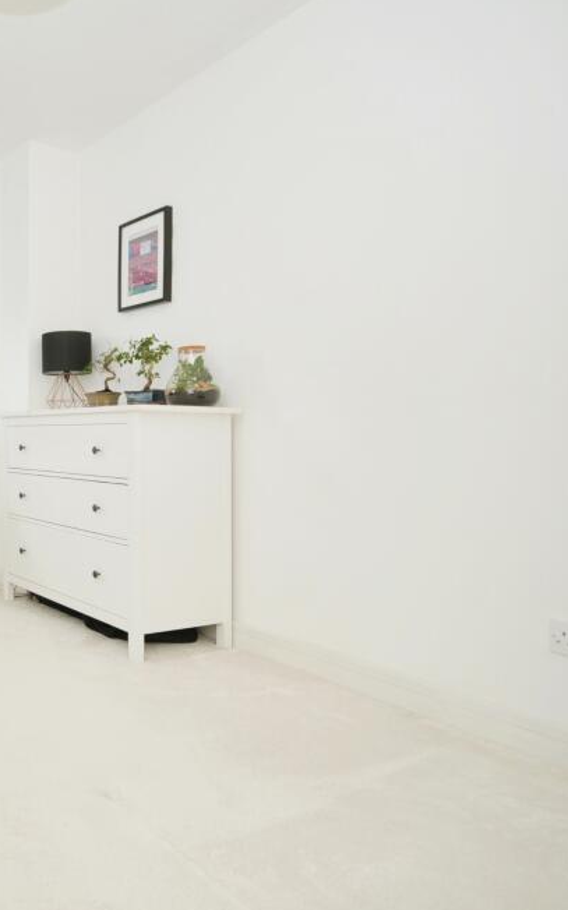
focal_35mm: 24
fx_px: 595
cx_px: -74
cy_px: 468
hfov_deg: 40.1
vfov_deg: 74.8
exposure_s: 1/60
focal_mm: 10
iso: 200
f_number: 5
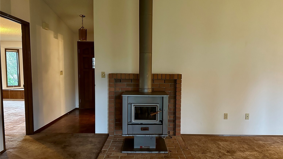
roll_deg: -1.0
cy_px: 87
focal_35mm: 27
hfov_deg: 69.8
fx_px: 203
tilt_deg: -5.5
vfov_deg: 42.9
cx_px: 146
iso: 800
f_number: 1.78
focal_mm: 6.86
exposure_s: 1/30
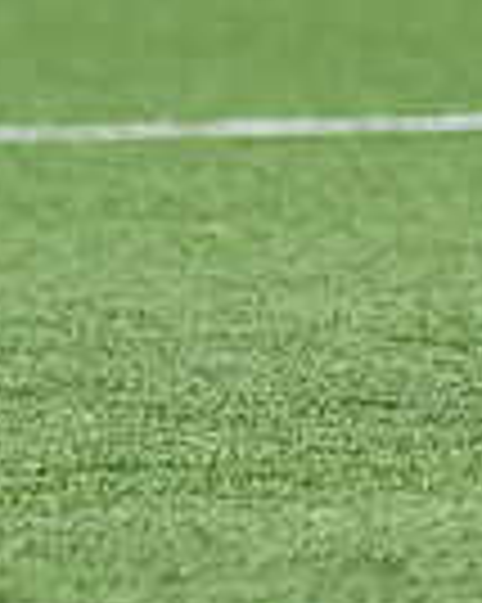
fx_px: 25778
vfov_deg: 1.3
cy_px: 183
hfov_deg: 1.1
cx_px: 1404
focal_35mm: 1444
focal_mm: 135
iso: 200
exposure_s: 1/5000
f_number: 2.1
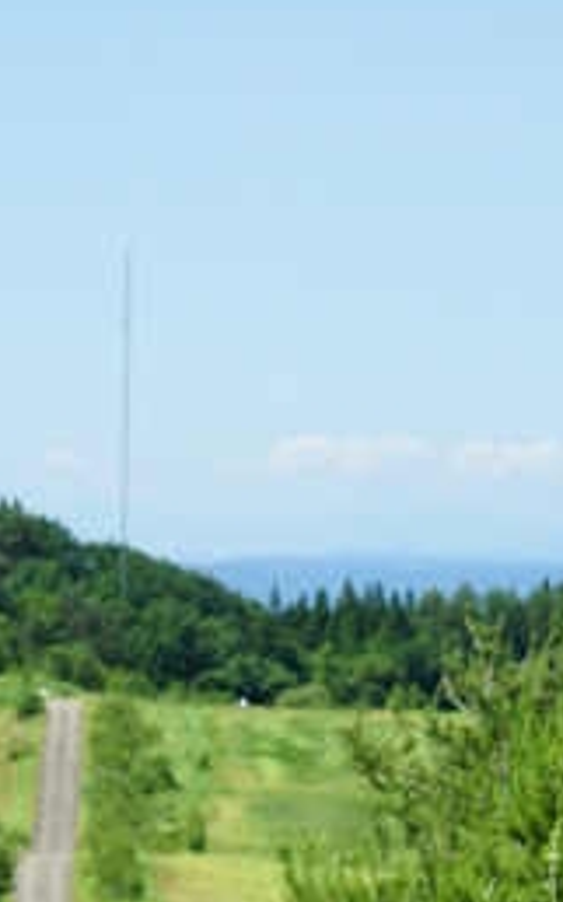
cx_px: 56
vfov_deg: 6.7
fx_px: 7619
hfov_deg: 4.2
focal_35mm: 310
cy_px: 1241
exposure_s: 1/400
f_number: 6.3
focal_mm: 98
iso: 100
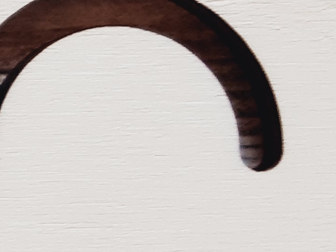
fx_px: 1611
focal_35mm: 166
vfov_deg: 8.9
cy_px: 137
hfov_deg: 10.2
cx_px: -491
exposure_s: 1/33
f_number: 1.7
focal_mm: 3.92
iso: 64
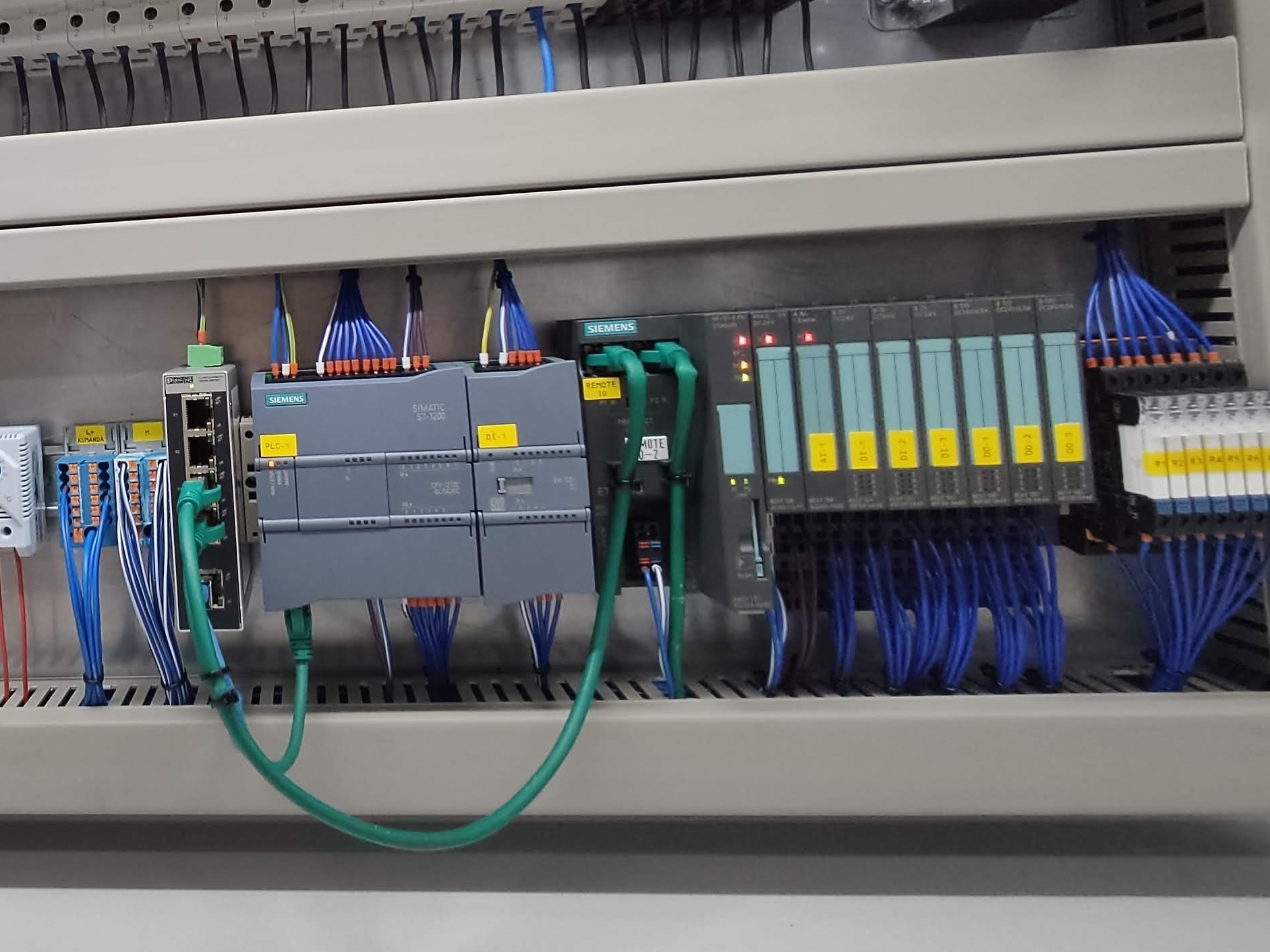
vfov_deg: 51.5
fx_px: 954
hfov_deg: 59.5
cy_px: 276
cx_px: 181
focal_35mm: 26
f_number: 2.2
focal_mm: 1.6
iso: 106
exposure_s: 1/50
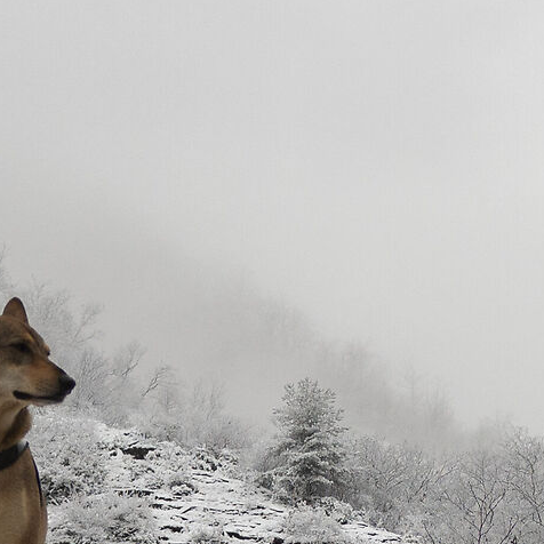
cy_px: 584
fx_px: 3965
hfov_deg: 7.8
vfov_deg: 7.8
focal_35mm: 223
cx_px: 441
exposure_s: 1/250
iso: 200
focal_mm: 25
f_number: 4
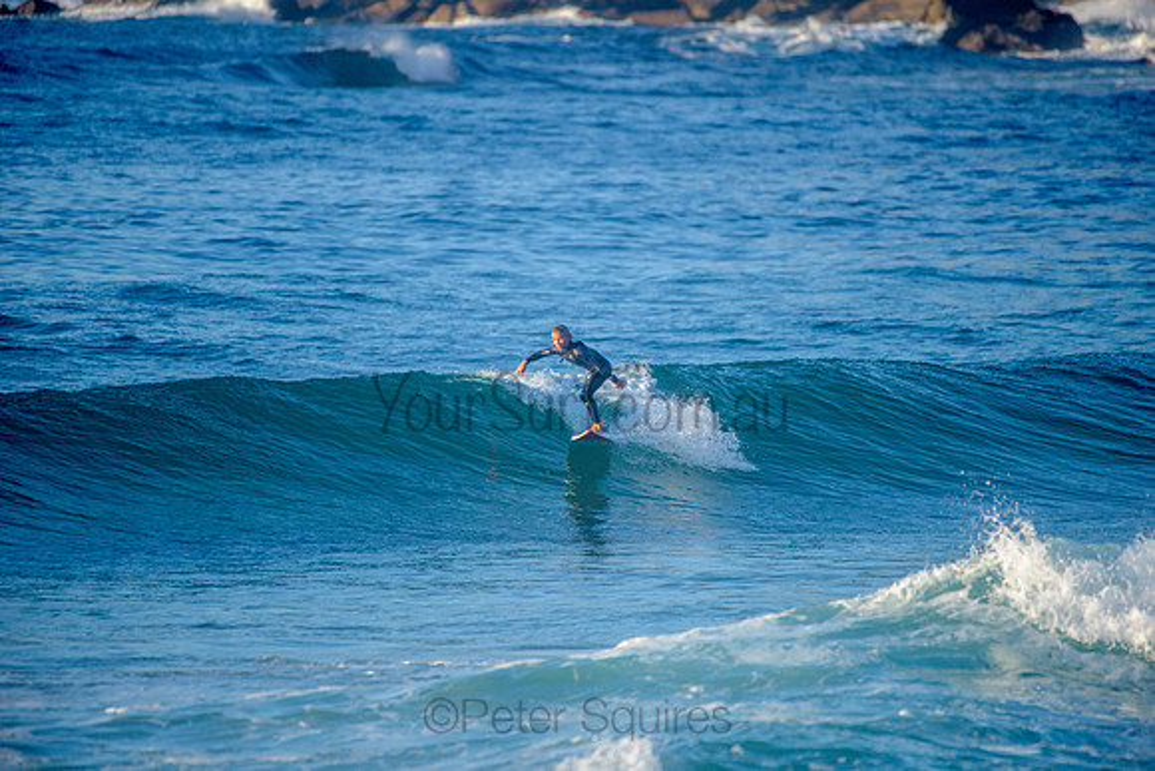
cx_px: 578
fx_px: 16045
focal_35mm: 500
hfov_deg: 4.1
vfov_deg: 2.8
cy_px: 386
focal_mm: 500
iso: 450
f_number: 5.6
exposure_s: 1/2000
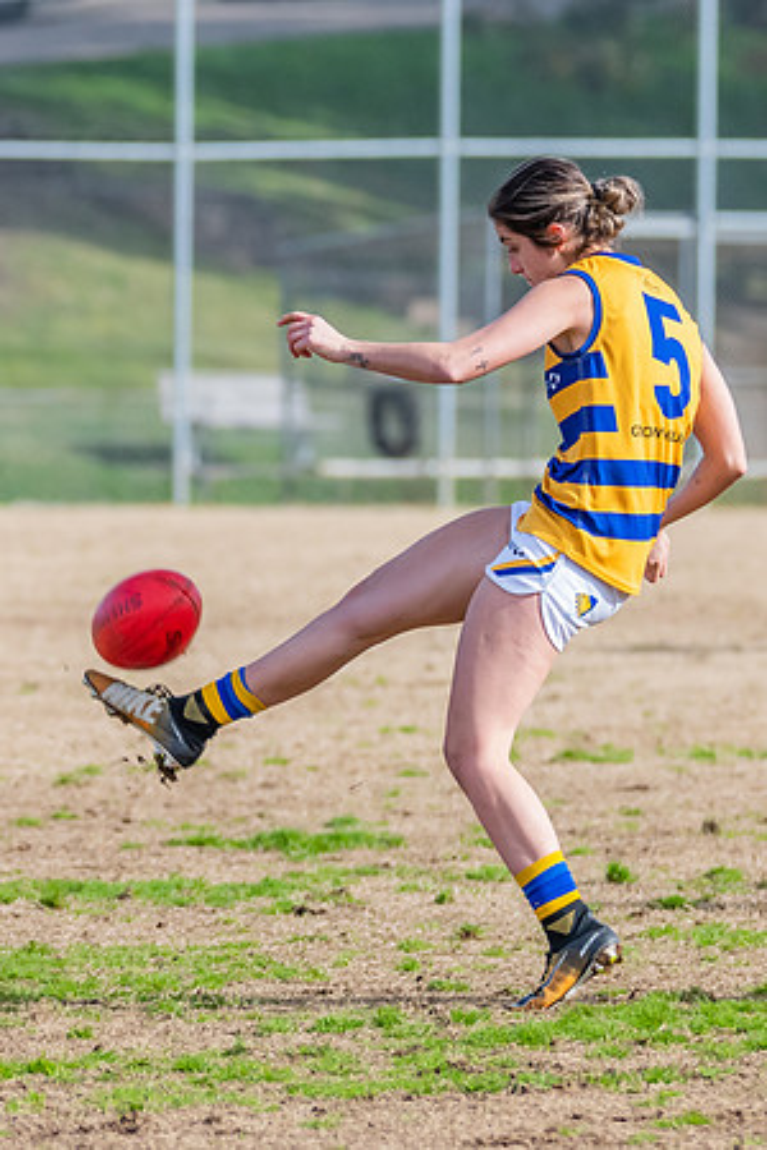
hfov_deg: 2.2
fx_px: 20396
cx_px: 371
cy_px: 487
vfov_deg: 3.2
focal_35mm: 638
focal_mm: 260
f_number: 7.1
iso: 800
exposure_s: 1/1600
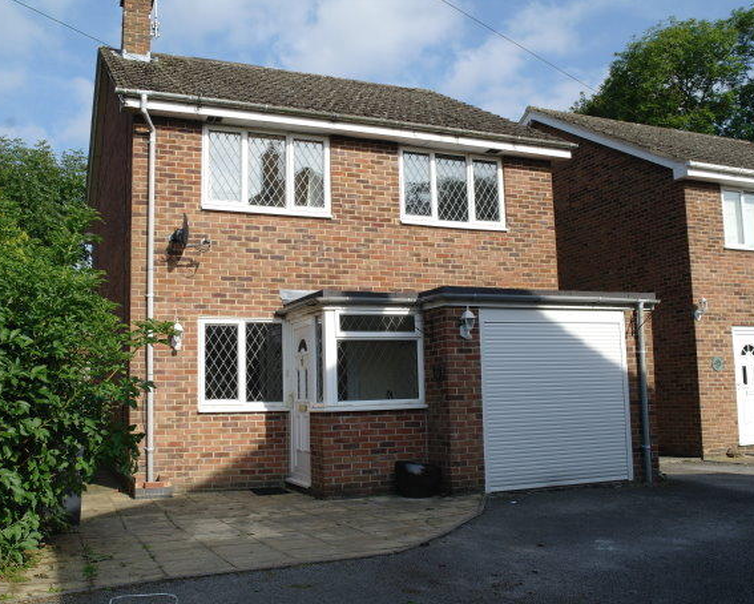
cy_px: 302
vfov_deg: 44.6
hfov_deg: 54.2
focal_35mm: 33
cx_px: 355
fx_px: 737
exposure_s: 1/90
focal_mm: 19
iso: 100
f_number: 10
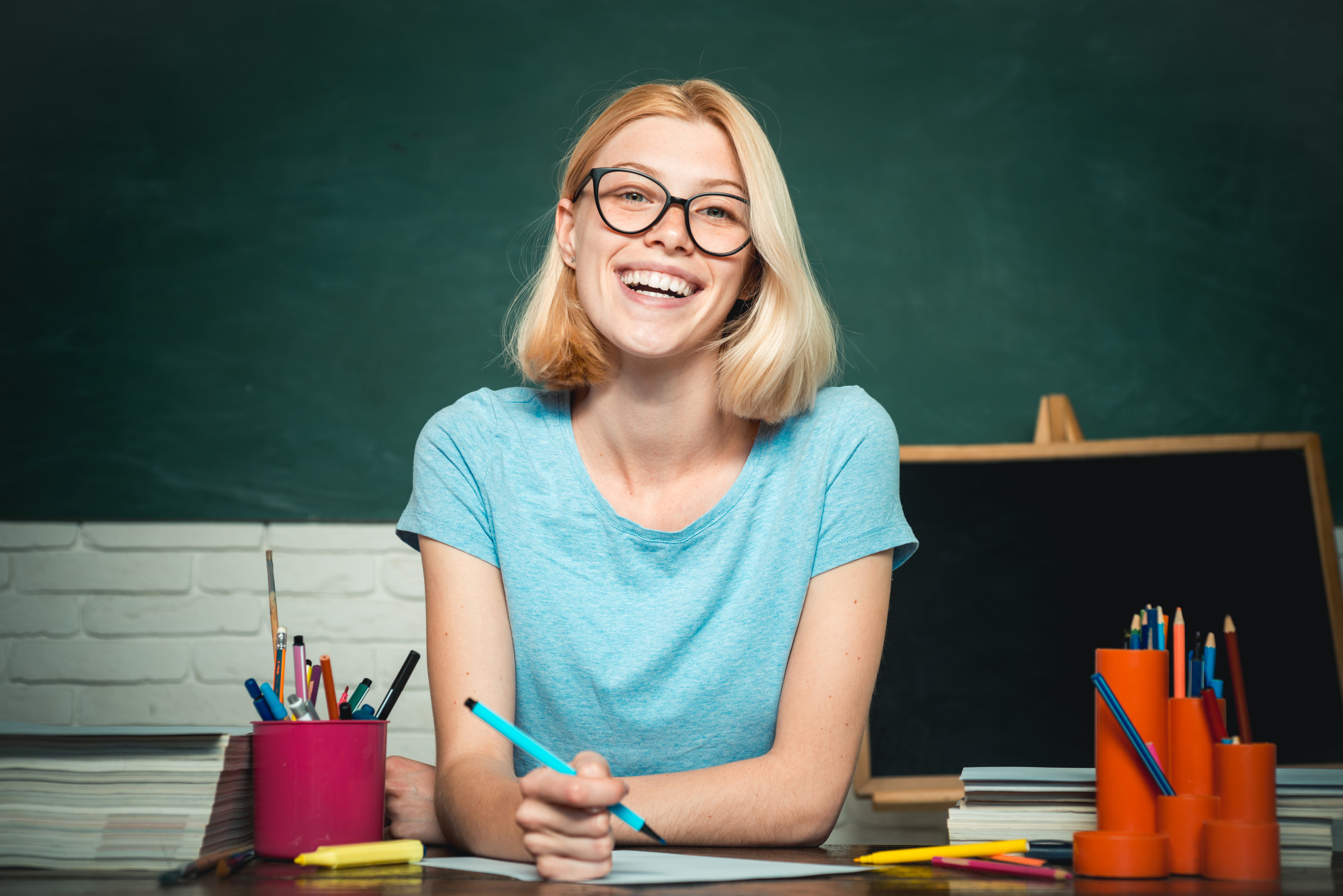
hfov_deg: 33.4
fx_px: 2239
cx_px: 672
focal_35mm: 60
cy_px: 448
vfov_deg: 22.6
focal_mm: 60
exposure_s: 1/160
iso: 100
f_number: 4.5
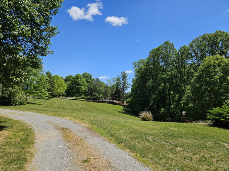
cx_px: 114
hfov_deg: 73.9
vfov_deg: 58.9
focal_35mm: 23
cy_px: 86
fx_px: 152
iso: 25
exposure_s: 1/2099
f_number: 1.8
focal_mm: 5.4
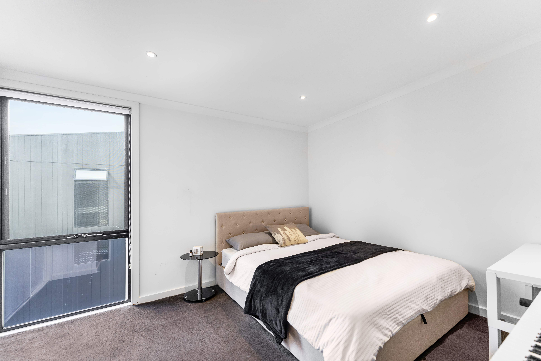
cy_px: 180
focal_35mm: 14
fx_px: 210
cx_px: 270
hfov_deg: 104.3
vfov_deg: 81.2
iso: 1250
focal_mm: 14
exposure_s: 1/320
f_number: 3.5
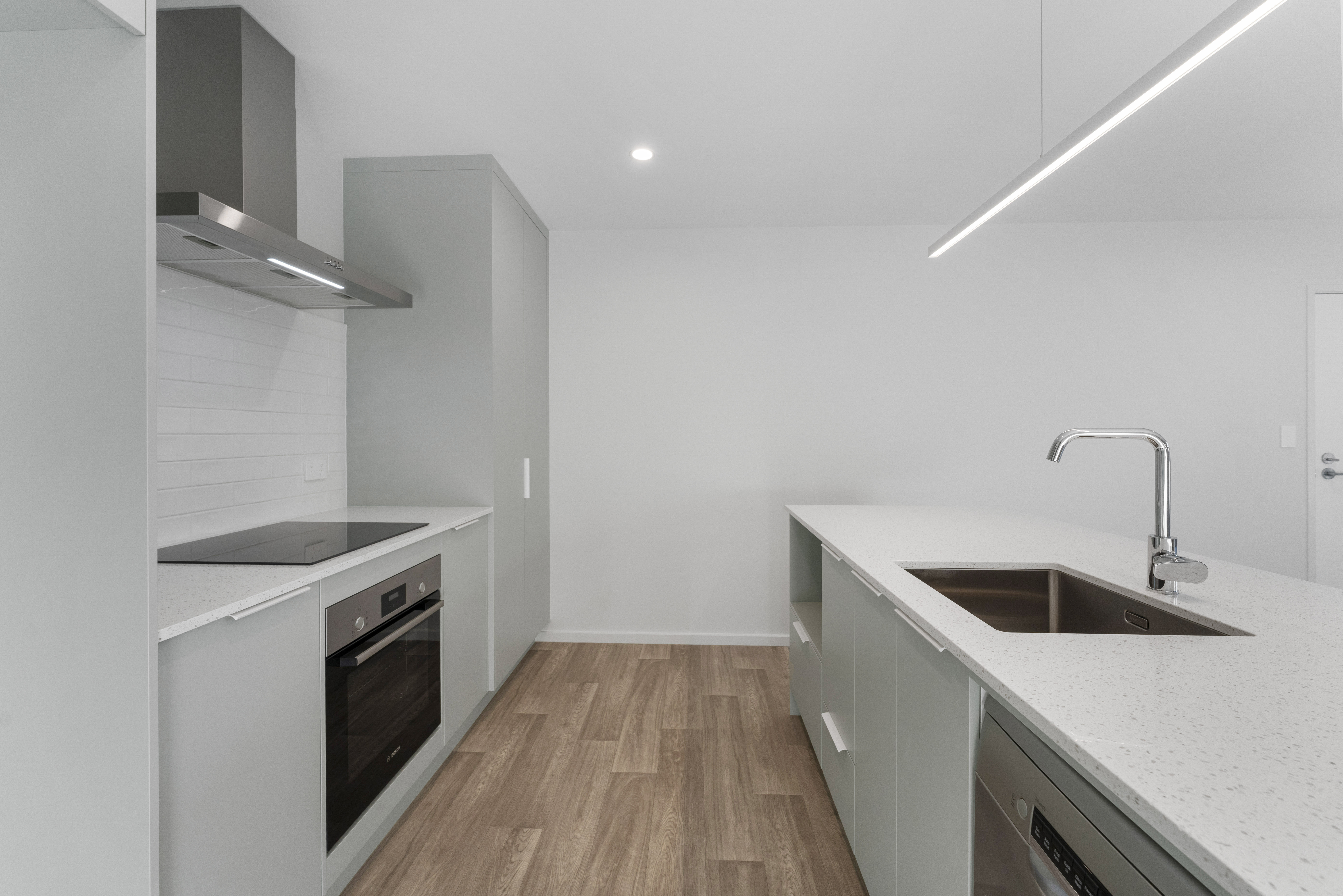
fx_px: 556
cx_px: 672
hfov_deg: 100.8
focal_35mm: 15
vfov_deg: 77.7
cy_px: 448
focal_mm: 14.9
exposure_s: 1/60
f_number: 8
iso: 640
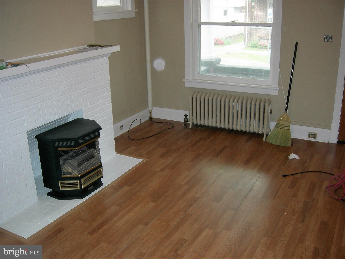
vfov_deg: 39.7
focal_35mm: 36
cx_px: 172
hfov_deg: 51.4
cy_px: 130
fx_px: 359
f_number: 3.4
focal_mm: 7.5
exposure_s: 1/60.1
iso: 136
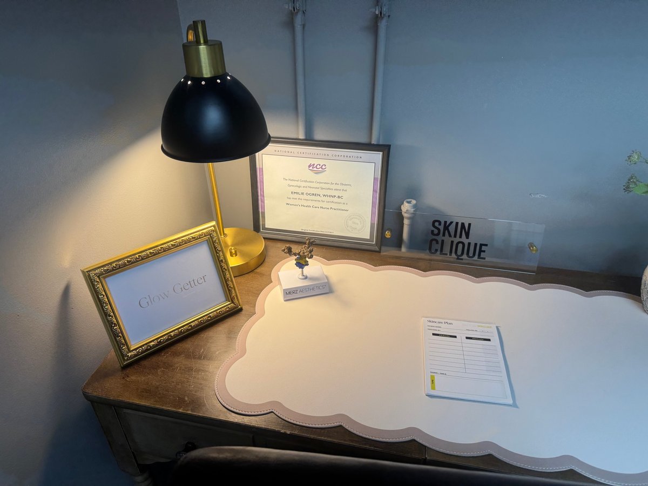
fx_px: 449
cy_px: 243
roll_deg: +0.7
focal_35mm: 24
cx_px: 324
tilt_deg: -33.3
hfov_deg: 71.6
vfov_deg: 56.8
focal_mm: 6.76
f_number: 1.78
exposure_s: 1/120
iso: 64
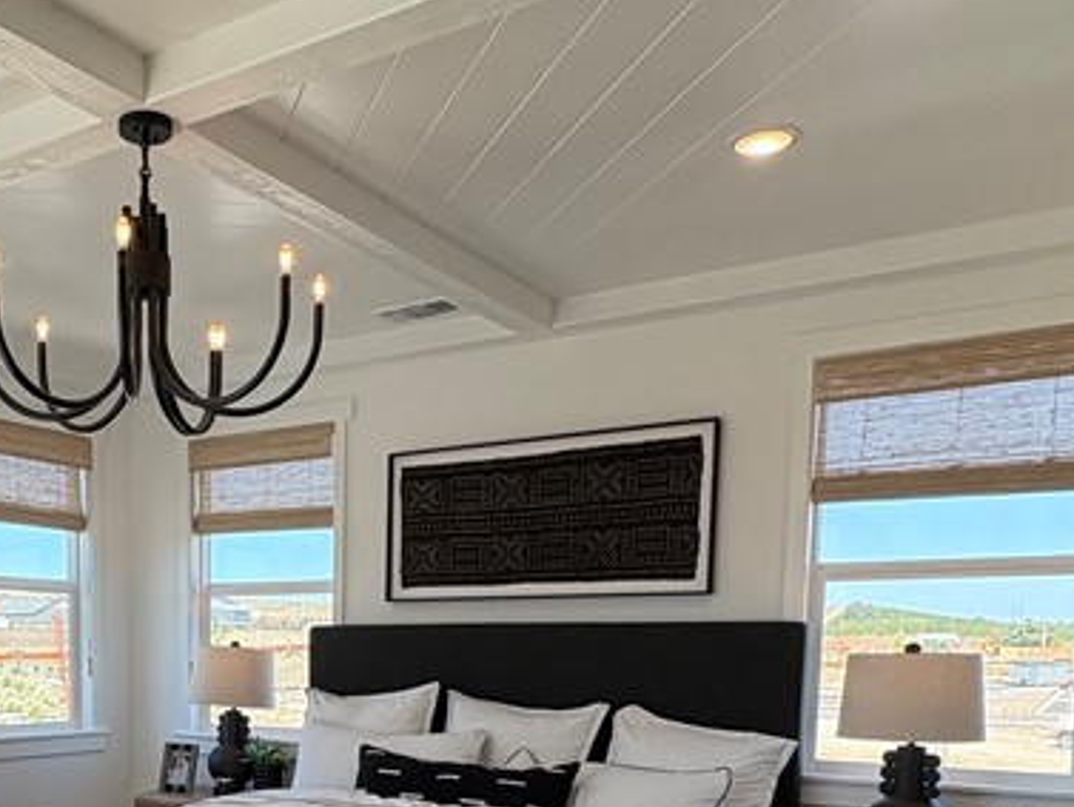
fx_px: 1179
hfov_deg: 46.7
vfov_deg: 34.8
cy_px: 776
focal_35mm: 38
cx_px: 234
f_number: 2.2
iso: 64
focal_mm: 2.22
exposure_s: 1/200
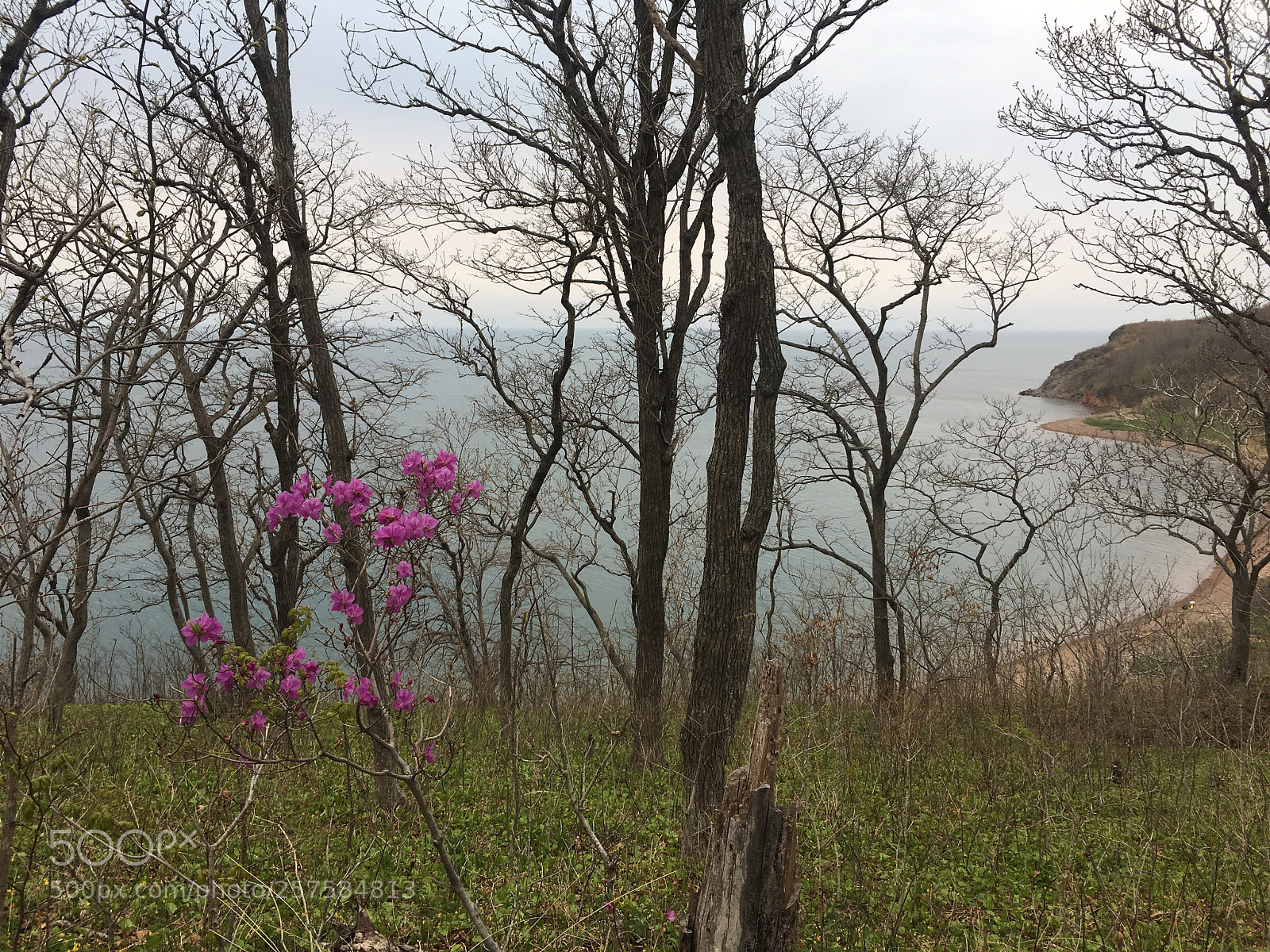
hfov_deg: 61.7
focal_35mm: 29
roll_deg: -0.7
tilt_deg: -8.8
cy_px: 476
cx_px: 635
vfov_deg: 48.2
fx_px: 1064
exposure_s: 1/388
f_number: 2.2
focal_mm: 4.15
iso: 25
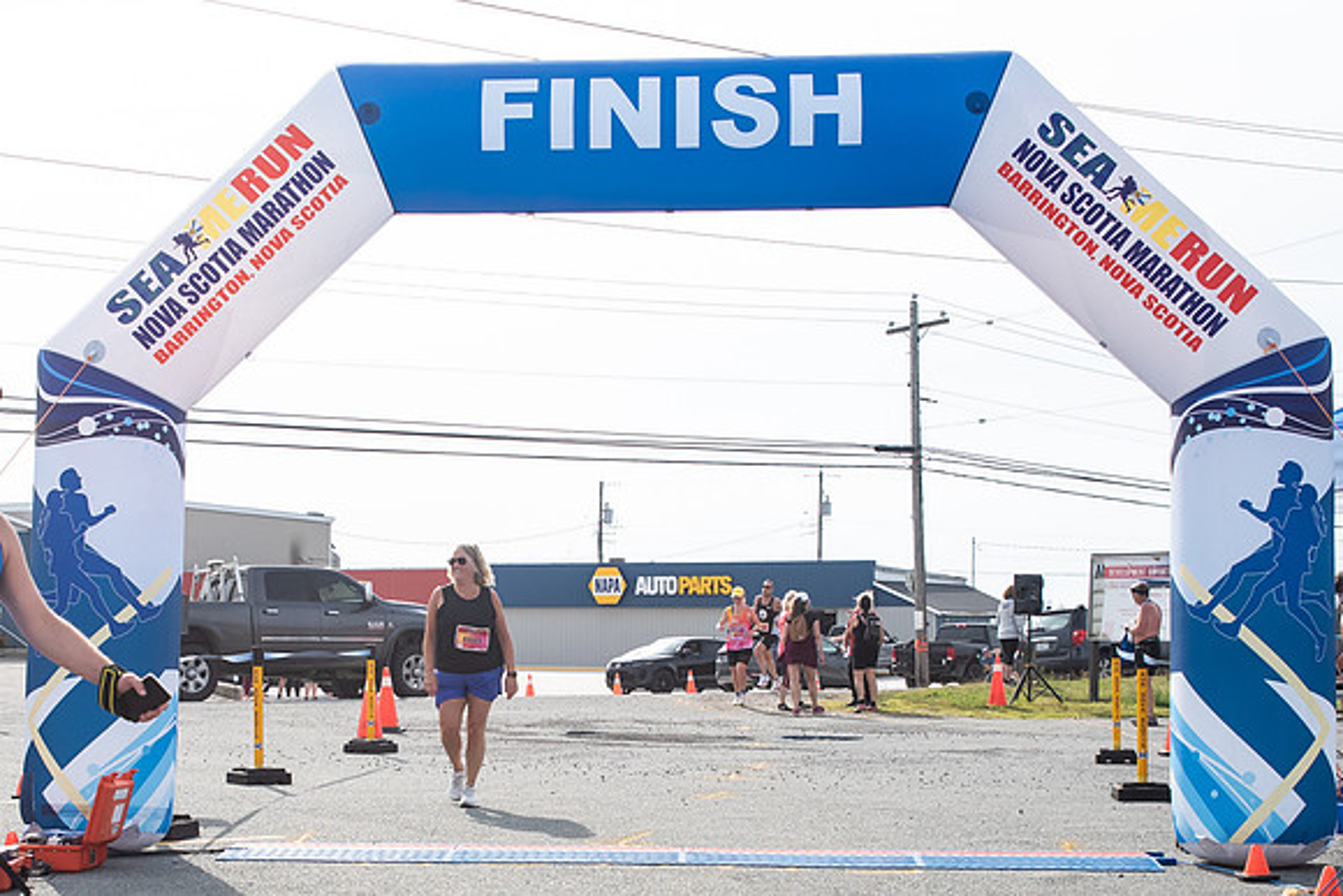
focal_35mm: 58
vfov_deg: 23.3
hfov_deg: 34.3
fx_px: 2155
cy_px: 651
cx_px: 461
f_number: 4
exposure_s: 1/3200
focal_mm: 31
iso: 800
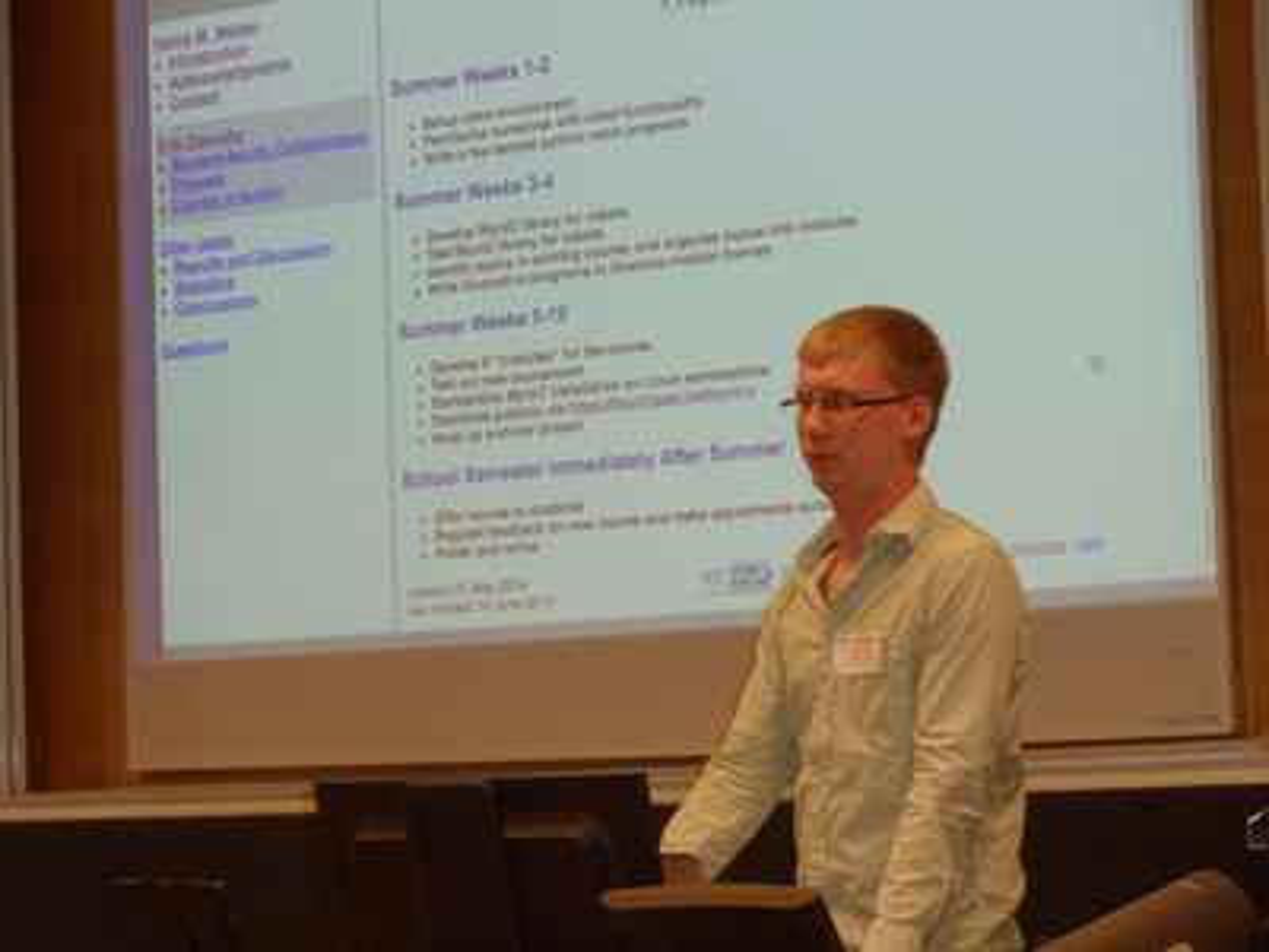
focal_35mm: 140
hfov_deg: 14.1
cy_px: 476
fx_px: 5132
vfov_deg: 10.6
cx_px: 634
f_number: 5
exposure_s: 1/60
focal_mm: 19.11
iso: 400
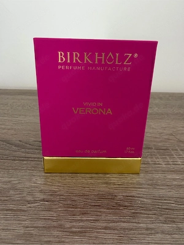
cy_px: 122
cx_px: 92
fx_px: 170
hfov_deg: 56.8
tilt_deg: -18.7
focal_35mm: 24
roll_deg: -1.9
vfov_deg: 71.6
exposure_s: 1/121
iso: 250
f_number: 2.2
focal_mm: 2.22
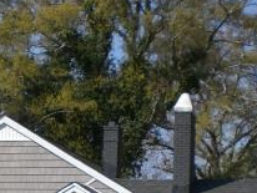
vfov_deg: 12.4
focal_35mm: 118
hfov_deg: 16.6
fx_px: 877
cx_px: 56
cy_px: 214
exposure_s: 1/500
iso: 50
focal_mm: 6.3
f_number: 4.4
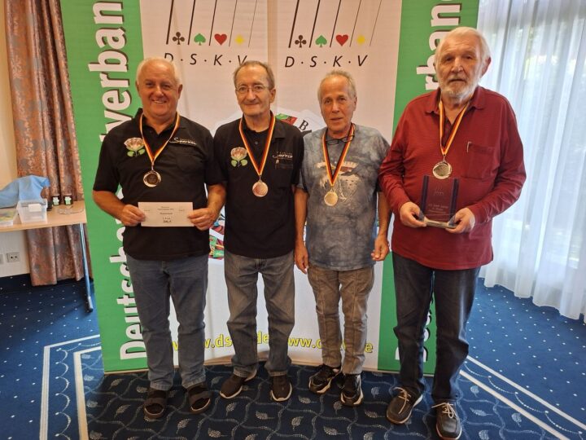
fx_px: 389
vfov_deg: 58.9
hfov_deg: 73.9
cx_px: 293
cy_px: 220
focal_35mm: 23
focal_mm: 5.54
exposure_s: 1/33
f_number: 1.8
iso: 250
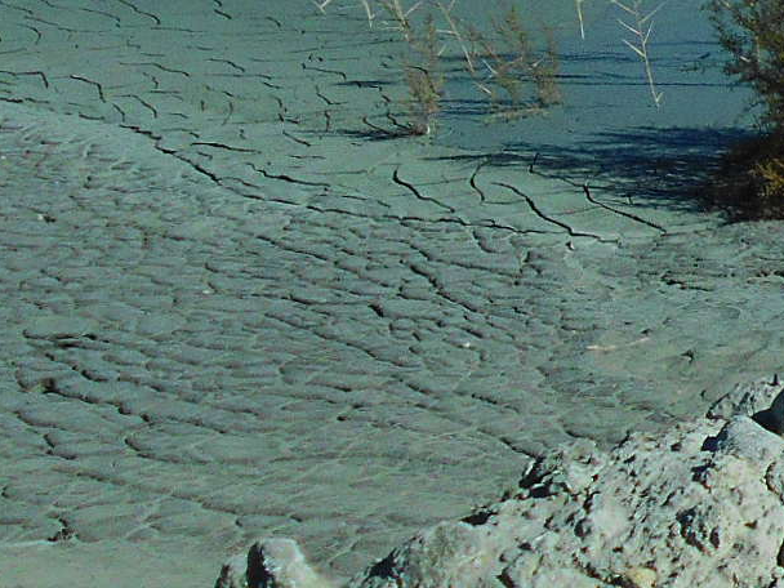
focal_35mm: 127
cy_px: 304
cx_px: 1296
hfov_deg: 14.2
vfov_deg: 11.7
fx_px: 2876
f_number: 3.6
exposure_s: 1/1600
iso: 80
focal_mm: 5.8
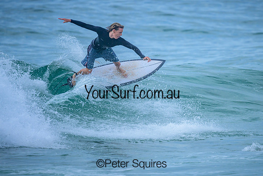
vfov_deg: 1.3
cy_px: 85
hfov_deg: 1.9
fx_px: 7840
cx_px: 146
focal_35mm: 1073
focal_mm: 800
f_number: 6.3
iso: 360
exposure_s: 1/3200
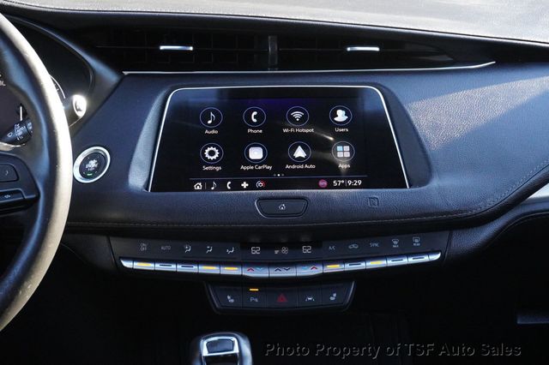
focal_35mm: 74
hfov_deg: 27.5
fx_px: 1120
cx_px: 274
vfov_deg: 18.5
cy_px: 182
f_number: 9
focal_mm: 49
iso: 6400
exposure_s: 1/250
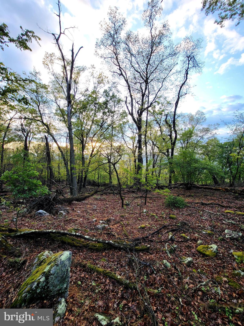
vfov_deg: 106.2
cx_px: 122
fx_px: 122
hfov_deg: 89.9
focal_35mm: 13
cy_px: 163
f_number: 2.2
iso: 50
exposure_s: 1/120
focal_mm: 1.74
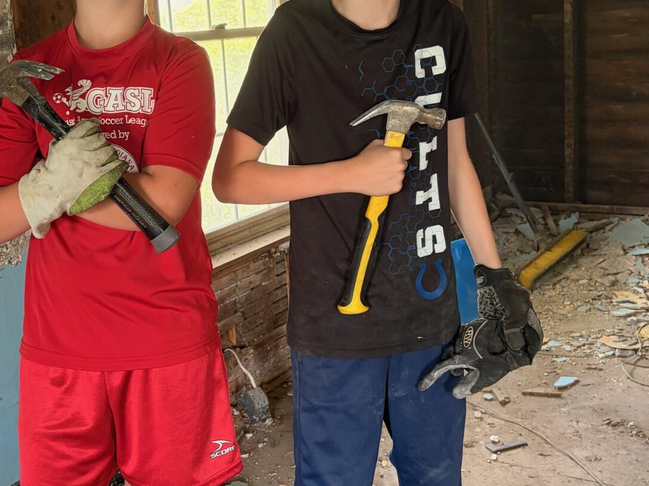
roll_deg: +4.1
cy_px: 217
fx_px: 919
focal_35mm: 49
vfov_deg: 29.6
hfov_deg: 38.7
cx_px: 258
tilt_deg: -10.8
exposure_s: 1/60
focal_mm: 5.96
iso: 160
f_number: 1.6
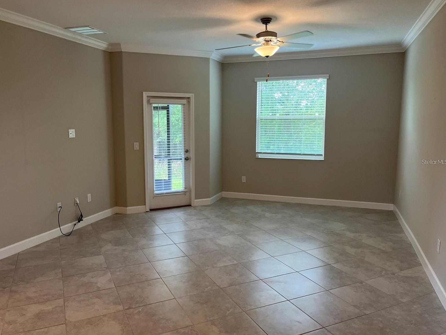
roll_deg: -0.2
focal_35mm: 27
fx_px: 348
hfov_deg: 65.3
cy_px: 162
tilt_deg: -7.6
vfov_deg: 51.4
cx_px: 218
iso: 125
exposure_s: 1/120
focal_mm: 5.1
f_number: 1.6
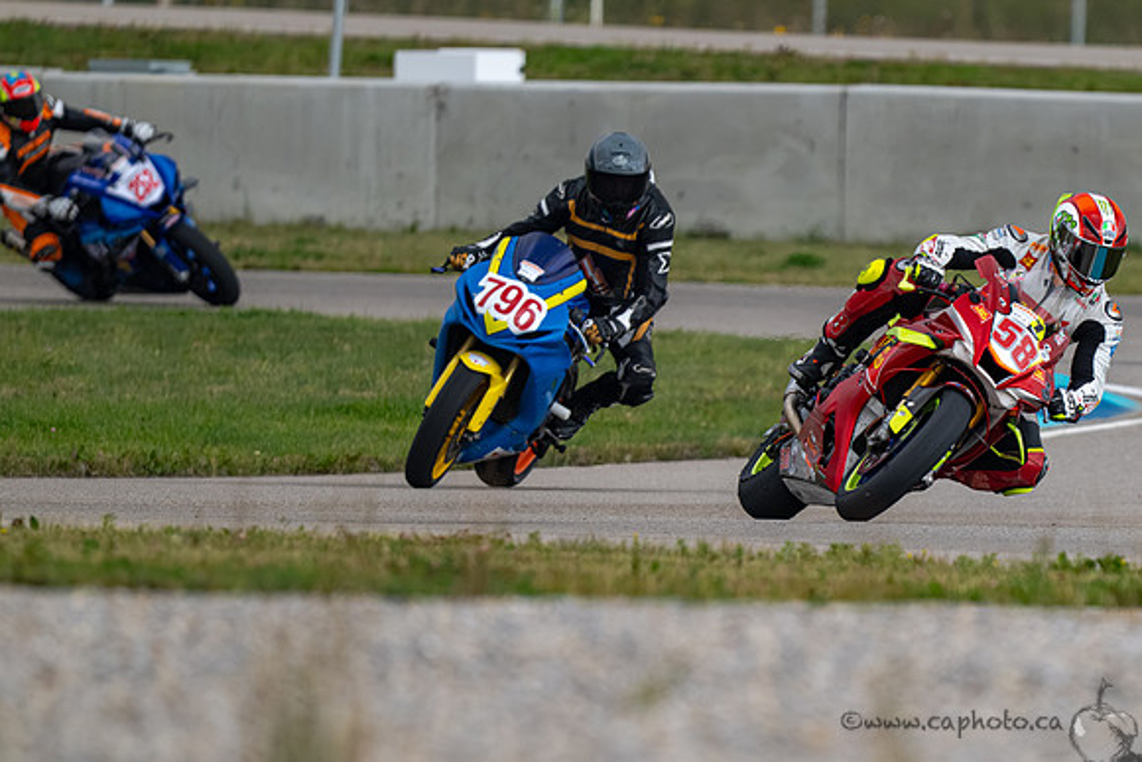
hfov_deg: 2.1
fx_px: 30716
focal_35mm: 968
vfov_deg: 1.4
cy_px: 535
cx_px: 921
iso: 720
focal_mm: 600
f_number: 6.3
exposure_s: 1/1250
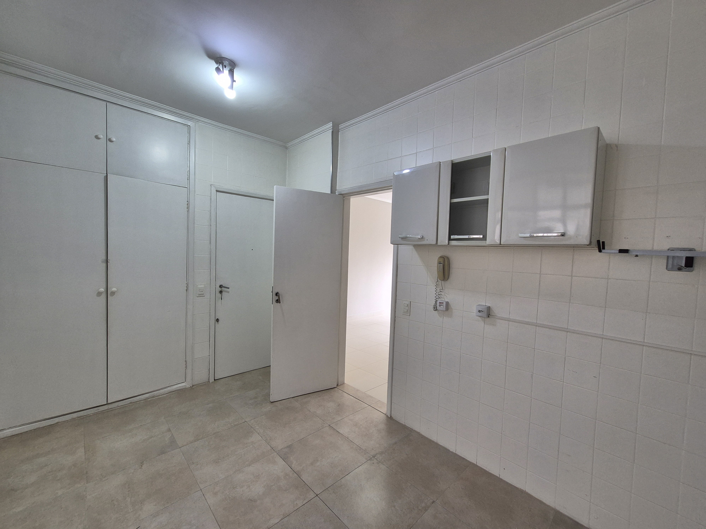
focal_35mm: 13
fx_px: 265
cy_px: 264
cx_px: 353
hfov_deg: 106.2
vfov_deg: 89.9
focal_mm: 2.2
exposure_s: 1/60
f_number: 2.2
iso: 125
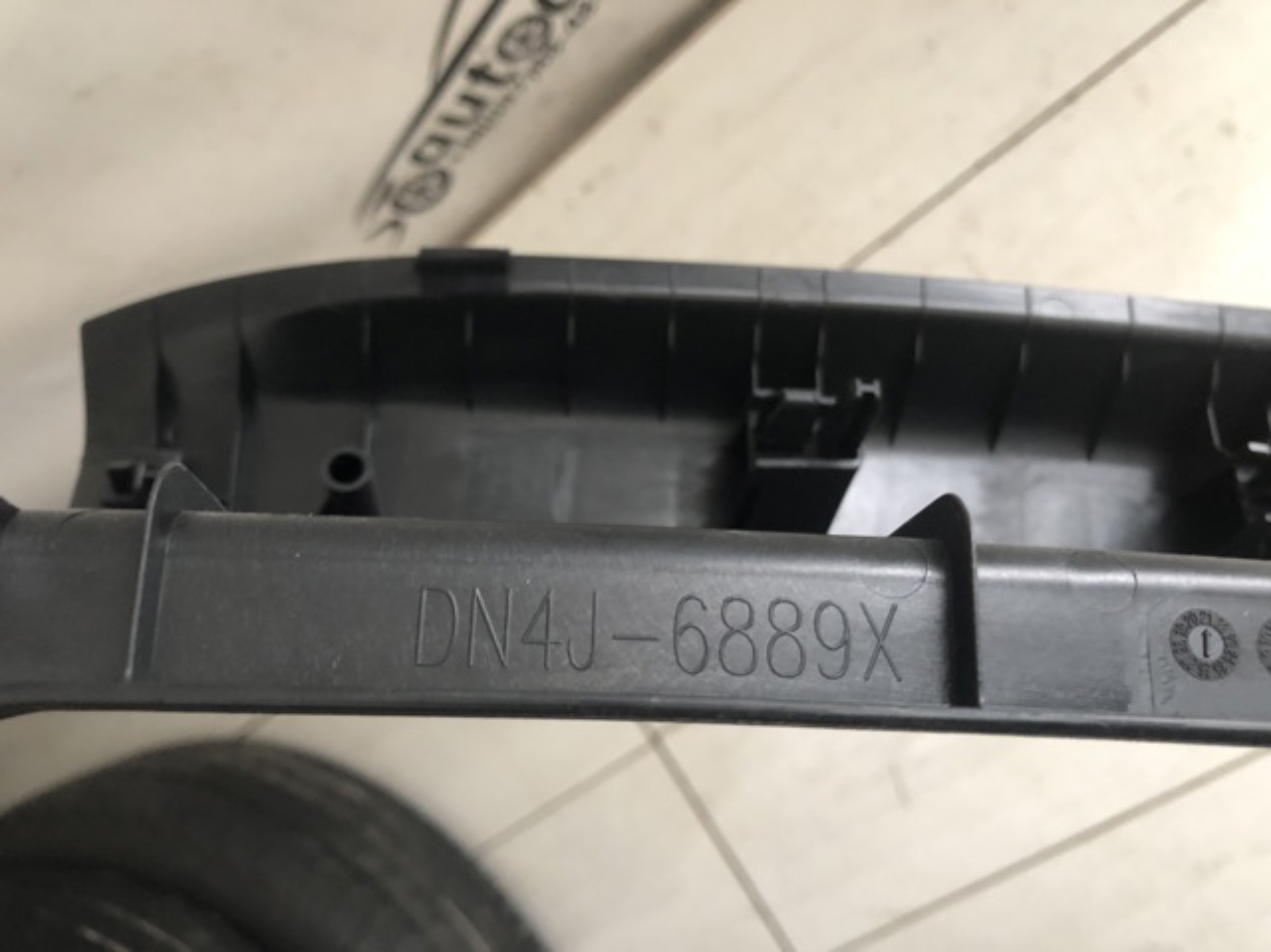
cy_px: 476
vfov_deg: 49.7
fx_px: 1027
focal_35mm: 28
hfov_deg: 63.5
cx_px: 636
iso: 100
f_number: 1.8
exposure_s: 1/13
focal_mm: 3.99
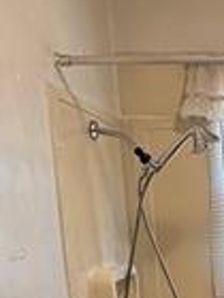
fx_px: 664
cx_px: 375
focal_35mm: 77
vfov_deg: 24.2
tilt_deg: -6.8
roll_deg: +2.4
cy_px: 296
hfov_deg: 16.6
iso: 400
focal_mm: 2.22
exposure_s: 1/60
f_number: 2.2
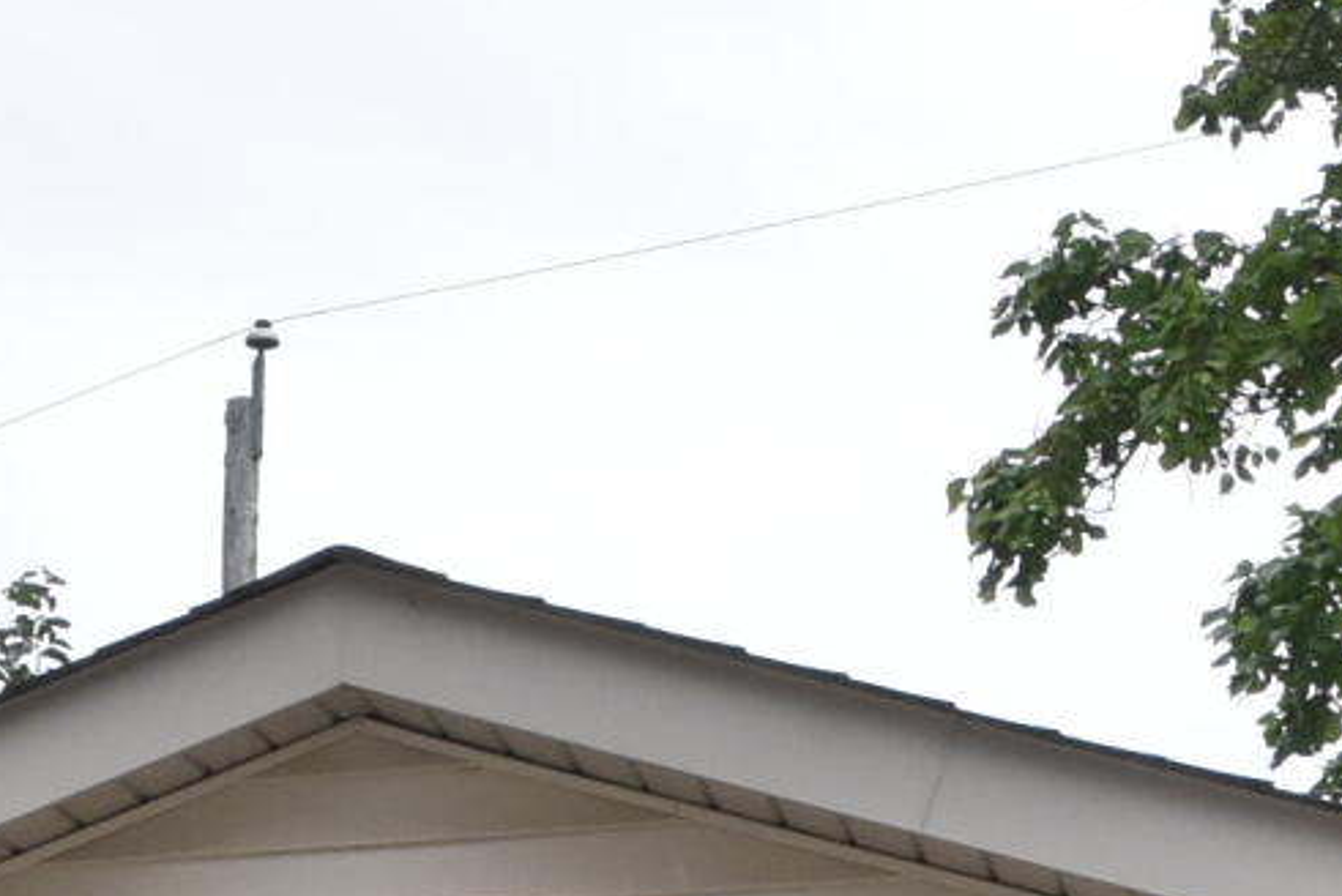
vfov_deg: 10.5
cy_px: 1848
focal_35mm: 119
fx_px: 4440
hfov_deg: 16.9
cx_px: 60
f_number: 10
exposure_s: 1/400
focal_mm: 13
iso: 800
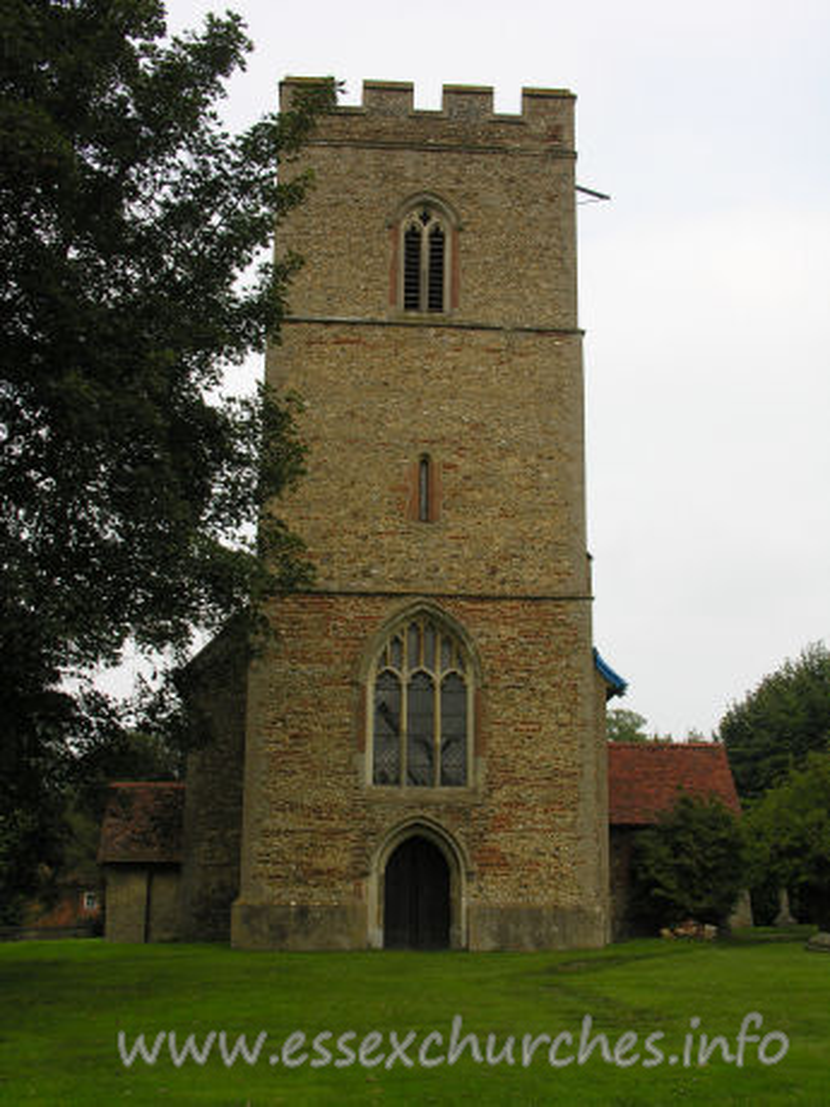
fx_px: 1471
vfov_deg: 41.2
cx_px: 415
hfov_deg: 31.5
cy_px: 554
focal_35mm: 46
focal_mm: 11.8
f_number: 4.8
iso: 50
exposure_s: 1/103
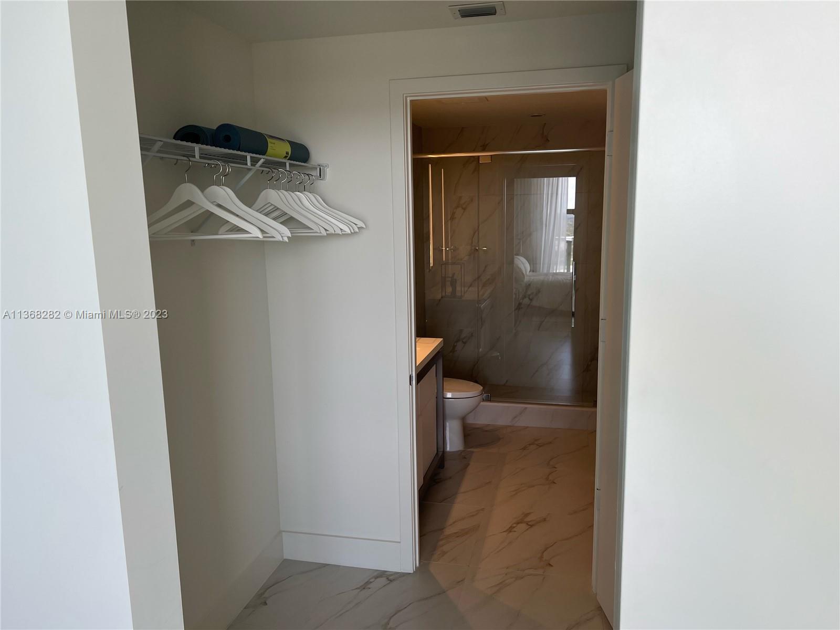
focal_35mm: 26
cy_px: 315
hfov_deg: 67.3
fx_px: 631
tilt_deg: -9.2
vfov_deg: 53.1
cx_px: 420
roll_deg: +1.6
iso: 32
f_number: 1.5
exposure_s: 1/128
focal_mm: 5.7
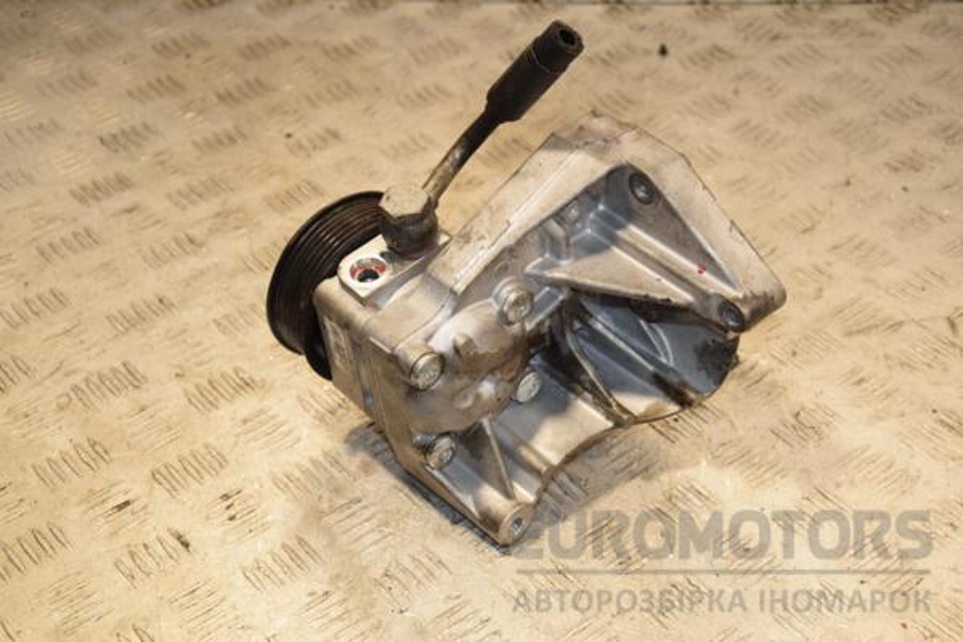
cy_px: 321
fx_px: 1685
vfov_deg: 21.6
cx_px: 482
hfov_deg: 31.9
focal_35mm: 63
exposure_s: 1/200
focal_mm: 42
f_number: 6.3
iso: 800
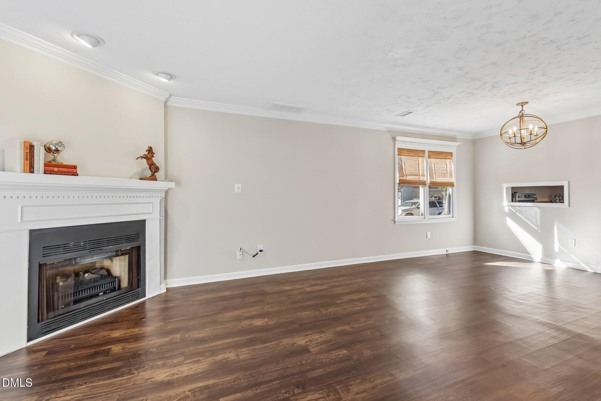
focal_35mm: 15
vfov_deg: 77.3
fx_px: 250
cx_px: 300
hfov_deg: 100.4
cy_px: 200
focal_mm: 15
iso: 400
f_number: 8
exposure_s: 1/80
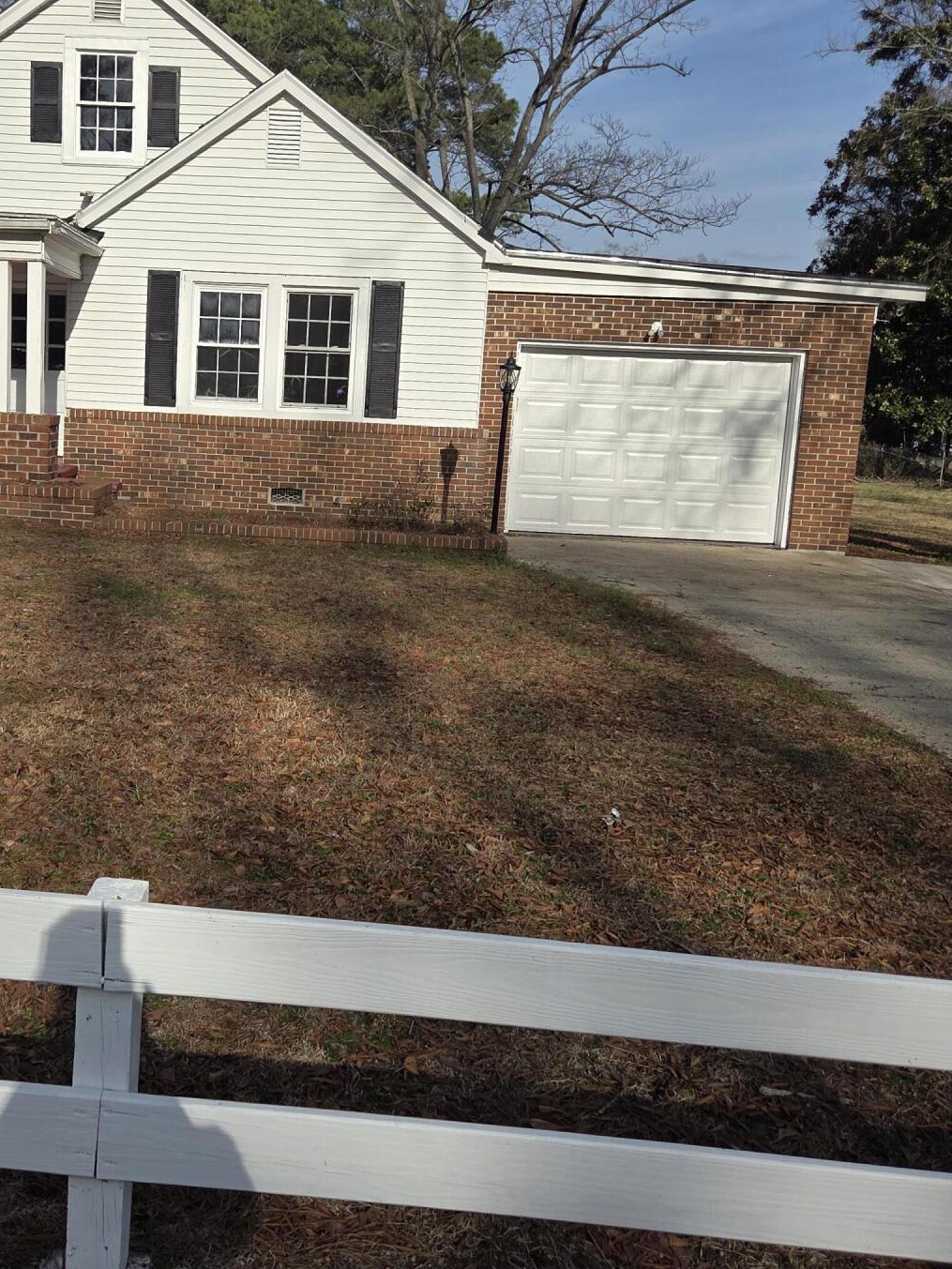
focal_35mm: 34
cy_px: 573
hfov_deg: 40.8
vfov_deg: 53.9
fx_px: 1247
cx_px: 264
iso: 80
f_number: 1.8
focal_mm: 5.4
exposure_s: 1/7891
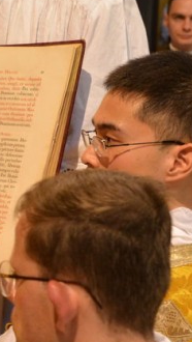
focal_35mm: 120
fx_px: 1084
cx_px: -120
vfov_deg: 17.7
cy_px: 262
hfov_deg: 9.7
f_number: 4.5
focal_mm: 35
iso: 1600
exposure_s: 1/80
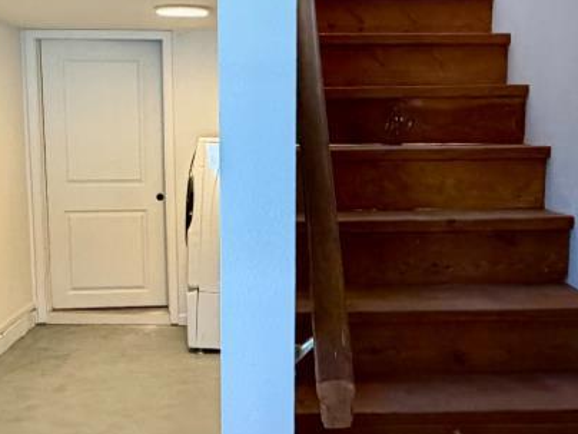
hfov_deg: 36.8
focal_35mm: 52
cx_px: 279
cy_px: 264
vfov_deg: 28.0
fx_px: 868
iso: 320
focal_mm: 2.22
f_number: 2.2
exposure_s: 1/120
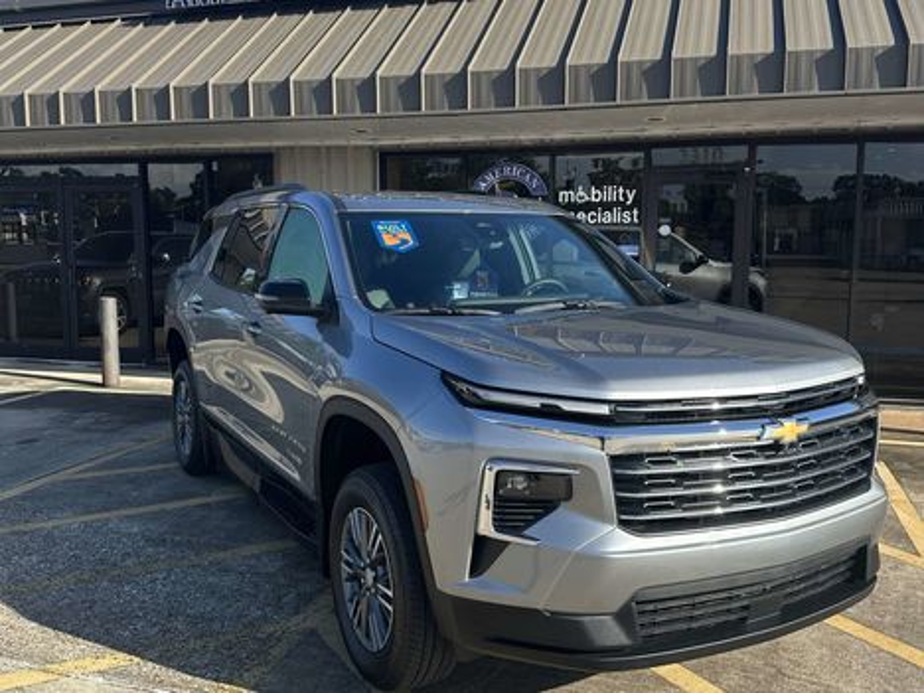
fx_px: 641
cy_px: 346
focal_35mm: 24
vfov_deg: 56.8
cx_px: 462
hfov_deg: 71.6
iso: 80
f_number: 1.78
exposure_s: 1/1880
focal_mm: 6.86
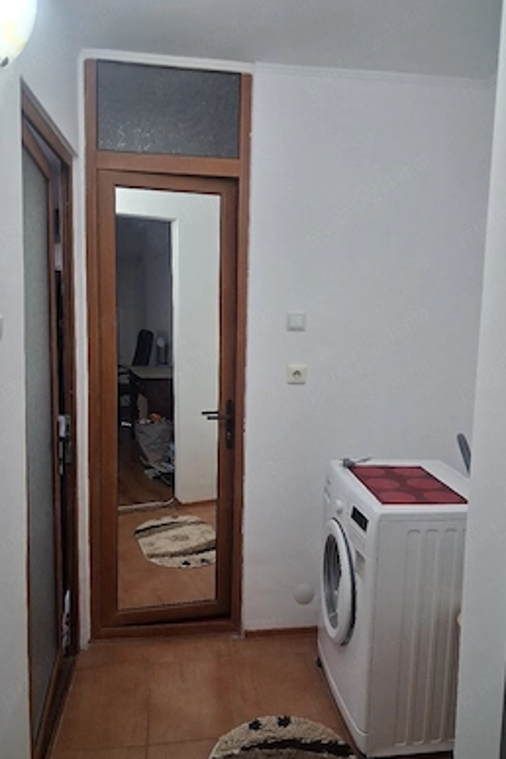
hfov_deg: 45.0
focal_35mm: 29
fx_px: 611
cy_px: 377
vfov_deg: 63.7
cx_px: 253
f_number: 1.8
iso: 250
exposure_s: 1/50
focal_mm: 4
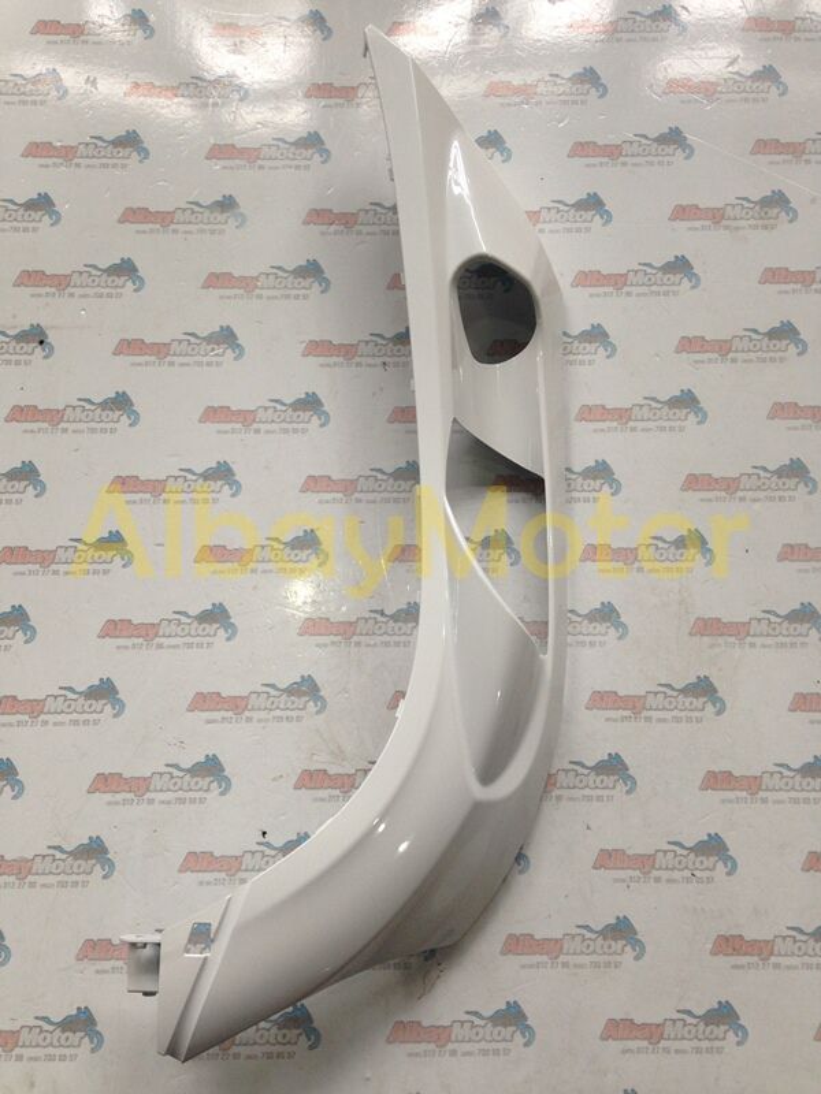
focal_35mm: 33
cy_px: 547
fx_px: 1044
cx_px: 410
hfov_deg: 42.9
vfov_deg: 55.4
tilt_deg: -77.5
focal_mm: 4.12
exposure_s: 1/60
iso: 64
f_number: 2.4
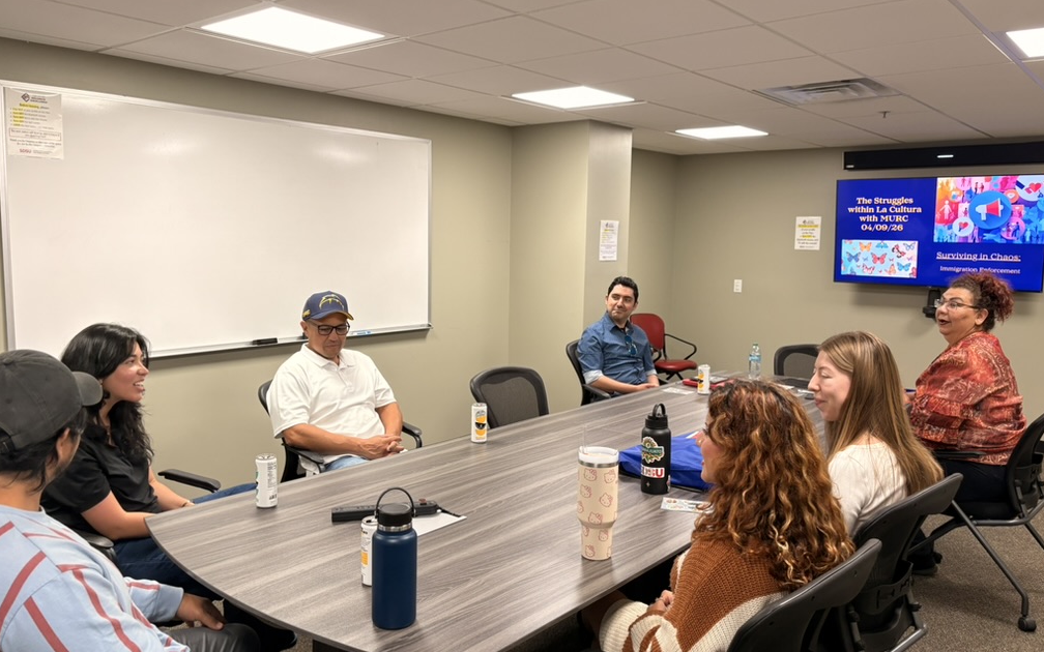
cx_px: 526
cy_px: 321
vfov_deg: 44.5
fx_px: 797
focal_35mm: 28
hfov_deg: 66.5
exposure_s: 1/60
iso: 80
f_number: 1.6
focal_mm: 5.96
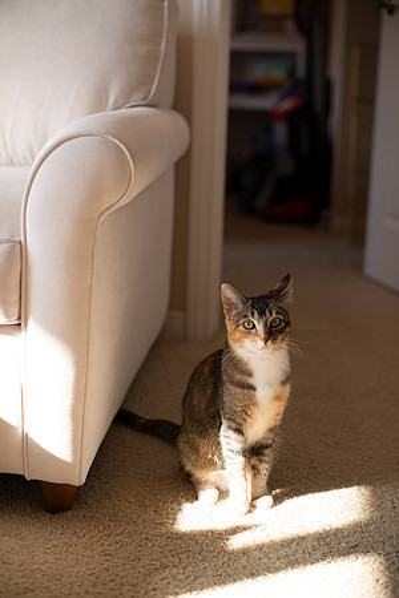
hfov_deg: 27.0
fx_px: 831
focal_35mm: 50
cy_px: 299
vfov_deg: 39.6
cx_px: 200
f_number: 2.5
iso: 200
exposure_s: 1/320
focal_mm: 50
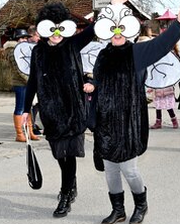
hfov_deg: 19.0
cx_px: 84
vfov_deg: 23.5
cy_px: 98
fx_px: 539
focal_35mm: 81
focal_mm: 48
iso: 1000
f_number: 18
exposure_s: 1/200
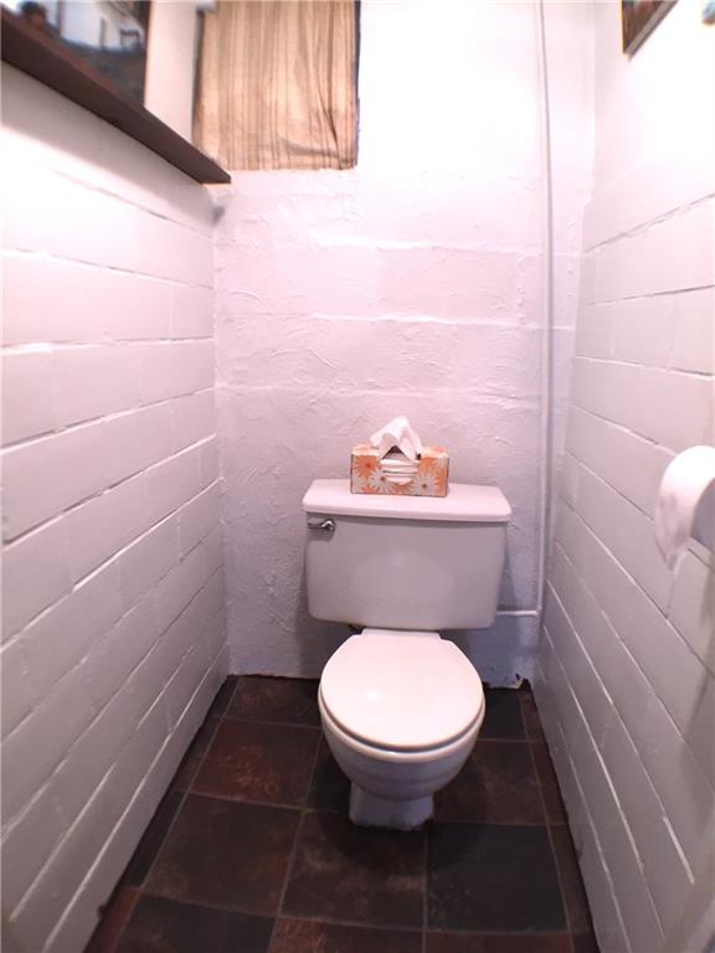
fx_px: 799
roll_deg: -1.9
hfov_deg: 48.2
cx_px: 358
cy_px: 476
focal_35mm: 29
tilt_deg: -14.5
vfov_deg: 61.7
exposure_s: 1/30
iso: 100
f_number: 2.2
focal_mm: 4.15
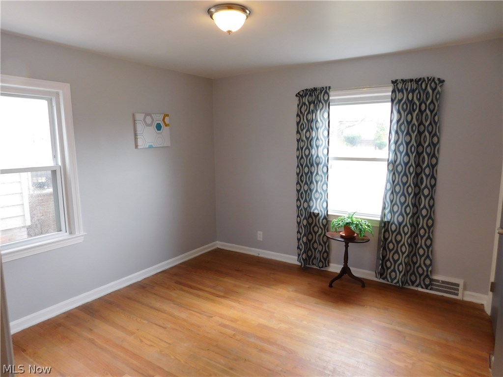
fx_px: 334
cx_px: 252
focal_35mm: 23
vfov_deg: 58.9
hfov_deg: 73.9
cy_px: 188
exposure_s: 1/30
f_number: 3
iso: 125
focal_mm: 4
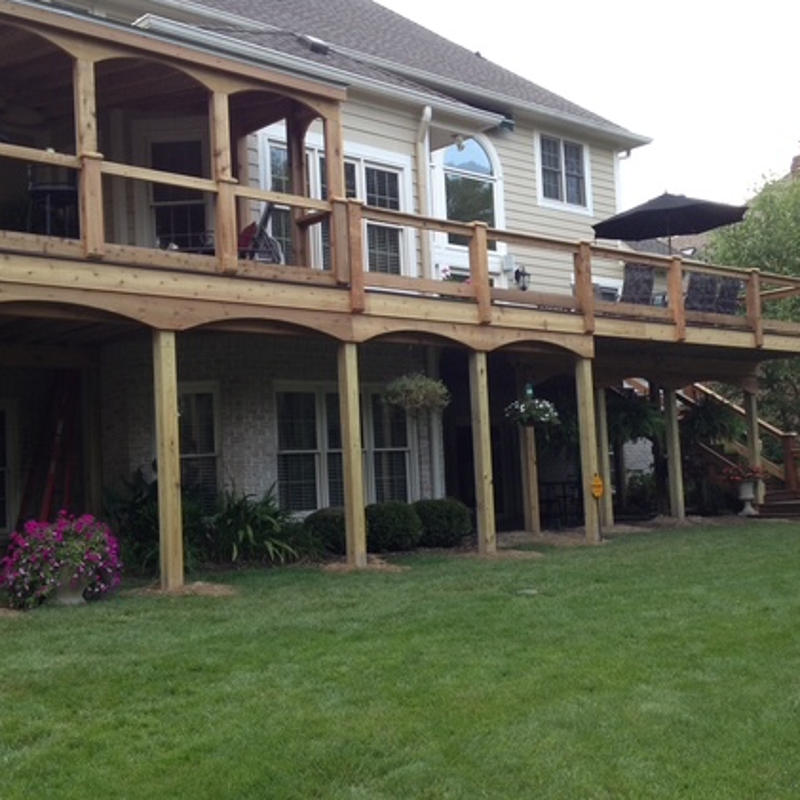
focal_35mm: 47
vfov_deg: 36.1
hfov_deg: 36.1
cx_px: 412
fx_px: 1229
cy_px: 393
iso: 50
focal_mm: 4.28
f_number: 2.4
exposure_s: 1/180
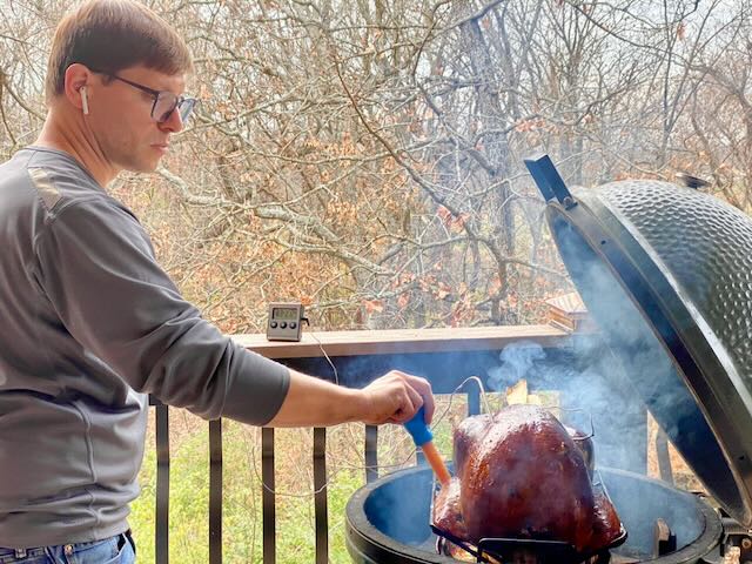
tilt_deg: -4.4
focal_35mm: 52
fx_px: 1130
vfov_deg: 28.0
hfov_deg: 36.8
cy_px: 282
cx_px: 376
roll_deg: +0.2
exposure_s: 1/122
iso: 32
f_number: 2
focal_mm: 6
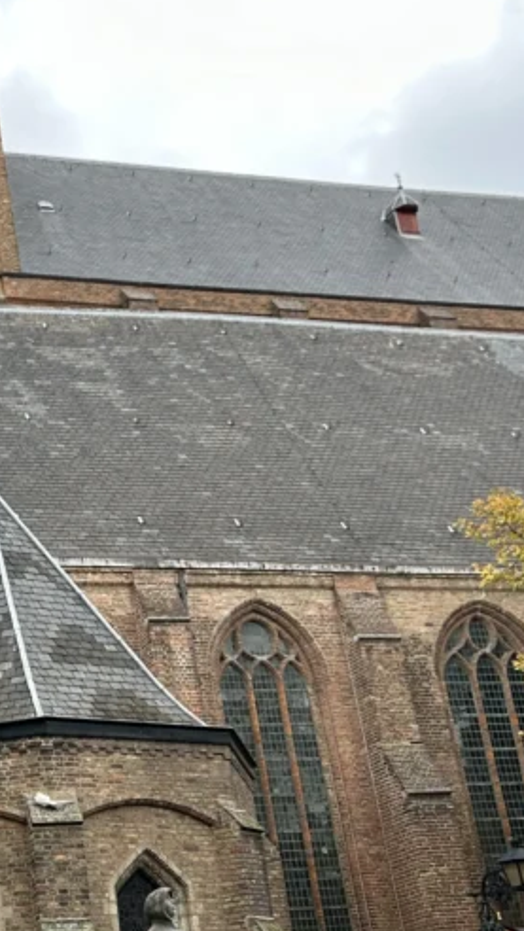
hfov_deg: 19.5
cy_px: 365
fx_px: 1456
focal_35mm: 59
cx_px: -57
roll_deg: +3.1
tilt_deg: +25.8
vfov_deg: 35.3
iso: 50
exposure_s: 1/166
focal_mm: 5.7
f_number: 1.5
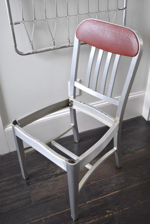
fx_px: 262
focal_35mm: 42
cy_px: 112
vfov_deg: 46.4
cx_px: 75
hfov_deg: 31.9
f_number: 4.2
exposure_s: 1/60
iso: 1800
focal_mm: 28
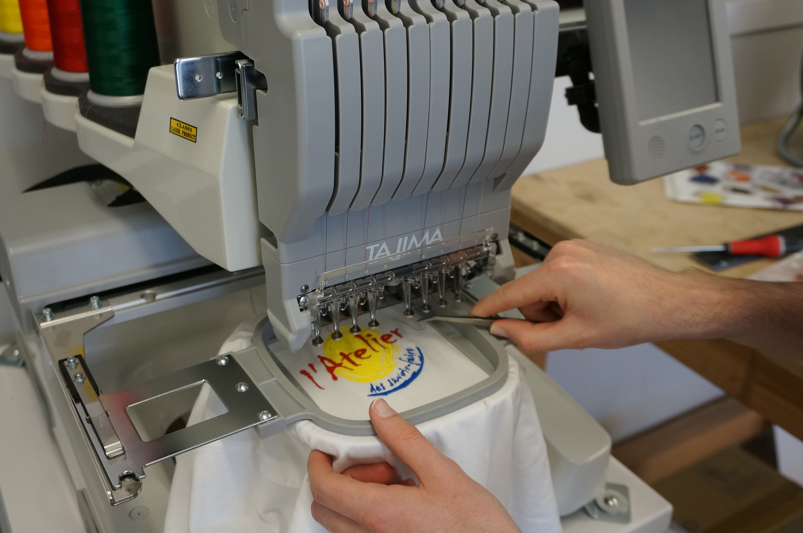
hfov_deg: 53.2
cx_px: 402
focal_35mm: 36
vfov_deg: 36.8
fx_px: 802
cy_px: 266
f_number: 4.5
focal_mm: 24
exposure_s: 1/160
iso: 800
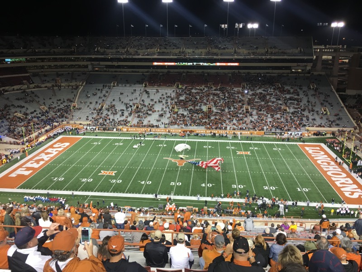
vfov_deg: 48.2
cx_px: 181
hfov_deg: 61.7
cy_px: 136
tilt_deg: -17.0
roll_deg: +0.2
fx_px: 303
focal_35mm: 29
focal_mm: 4.15
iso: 40
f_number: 2.2
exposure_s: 1/30
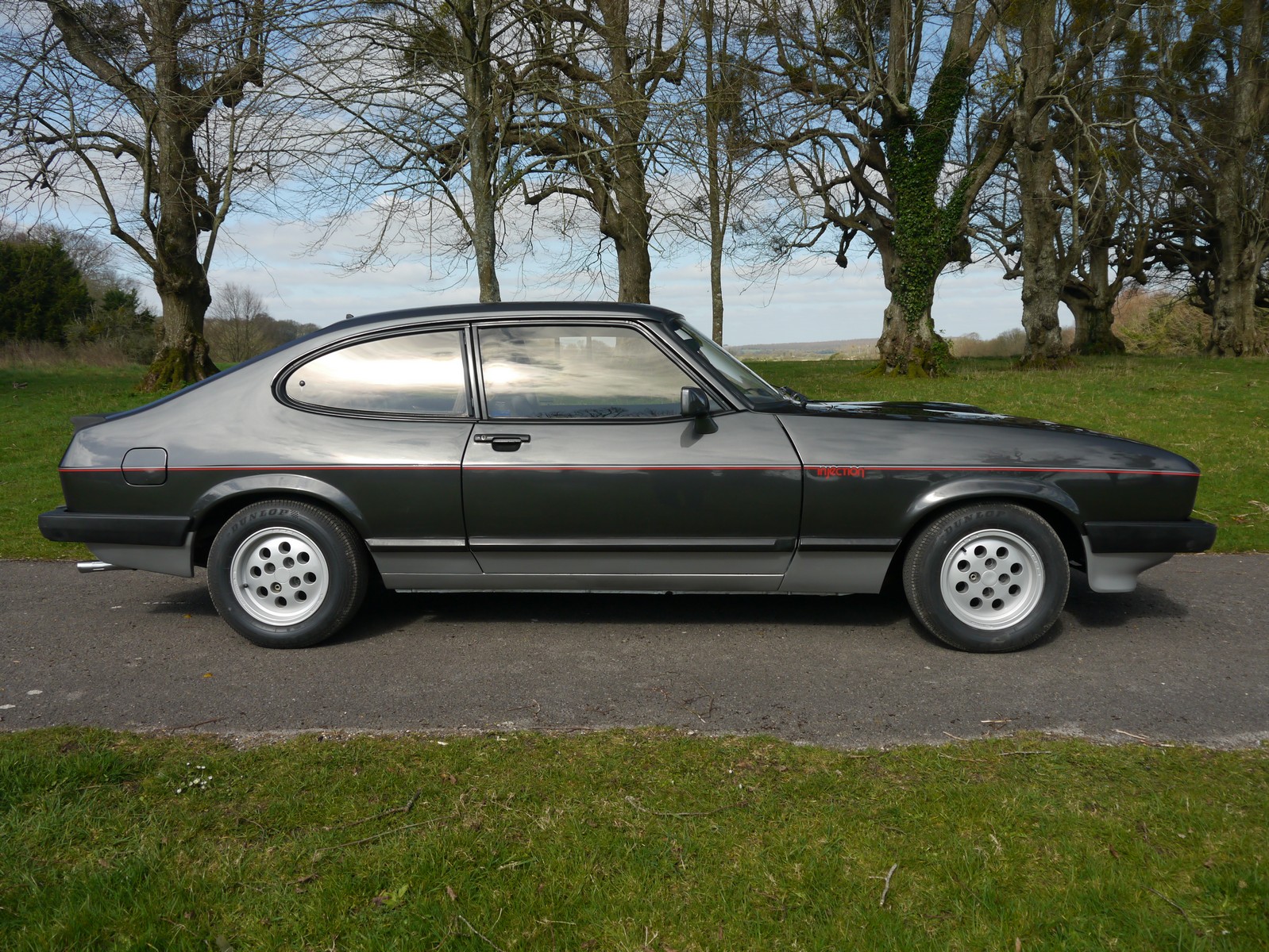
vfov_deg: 44.2
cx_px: 634
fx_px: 1174
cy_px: 476
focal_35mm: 32
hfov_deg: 56.8
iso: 160
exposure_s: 1/200
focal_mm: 16
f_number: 5.6
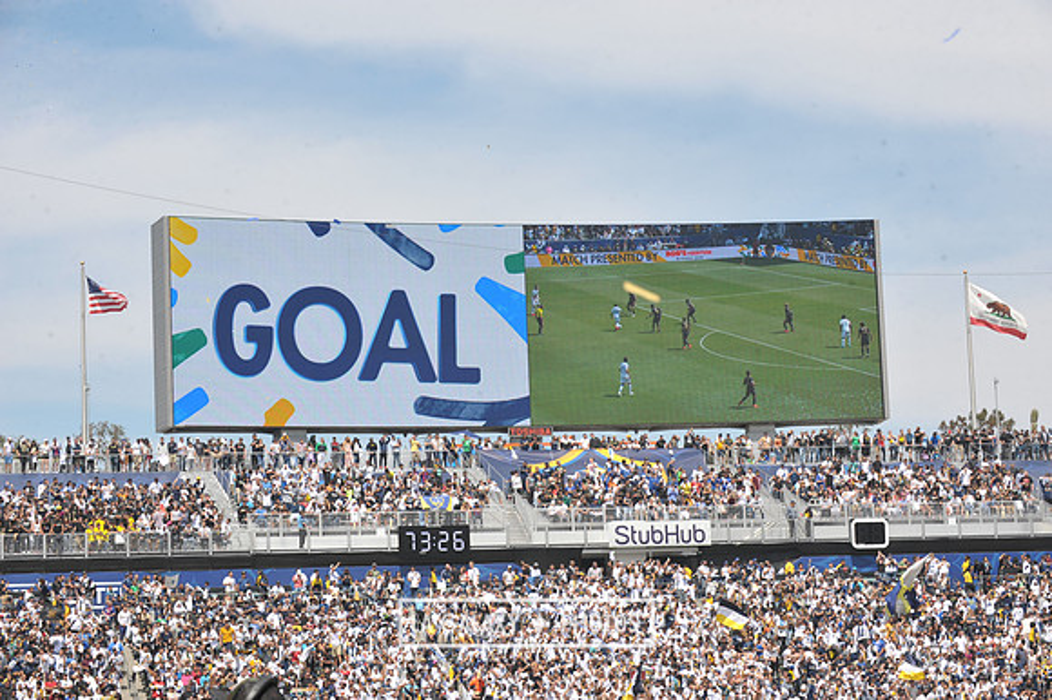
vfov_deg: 13.4
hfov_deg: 20.0
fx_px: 2979
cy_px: 350
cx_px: 526
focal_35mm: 102
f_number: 10
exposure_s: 1/400
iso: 250
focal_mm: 102
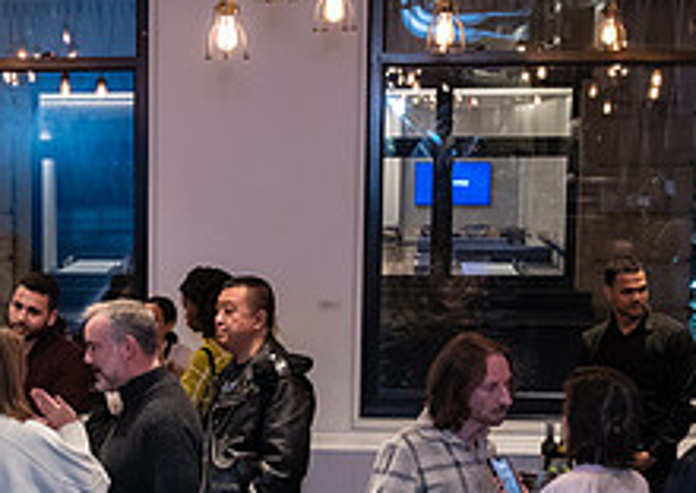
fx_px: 1972
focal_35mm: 100
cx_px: 48
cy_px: 433
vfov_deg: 14.1
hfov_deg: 19.6
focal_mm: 35
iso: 6400
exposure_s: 1/200
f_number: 5
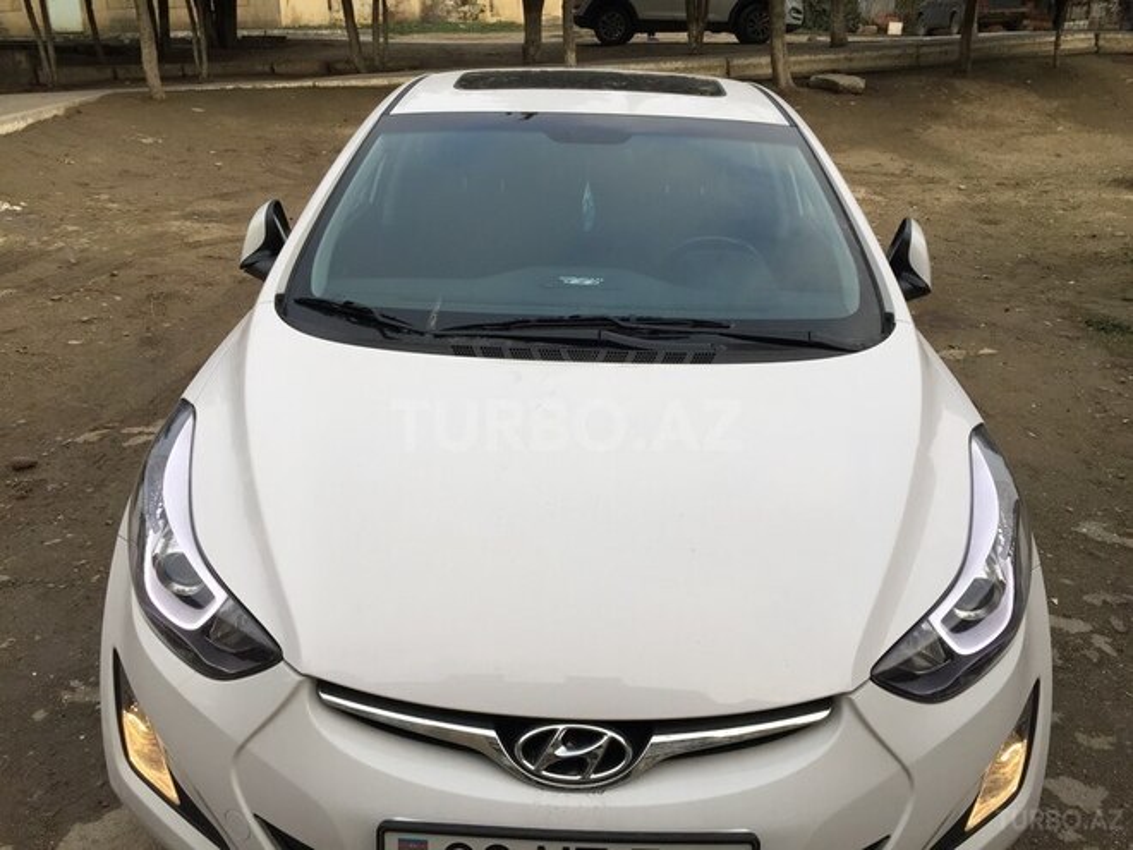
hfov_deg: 61.7
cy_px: 425
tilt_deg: -19.5
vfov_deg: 48.2
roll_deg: +0.4
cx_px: 566
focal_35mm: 29
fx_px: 949
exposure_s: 1/220
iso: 32
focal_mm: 4.15
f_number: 2.2
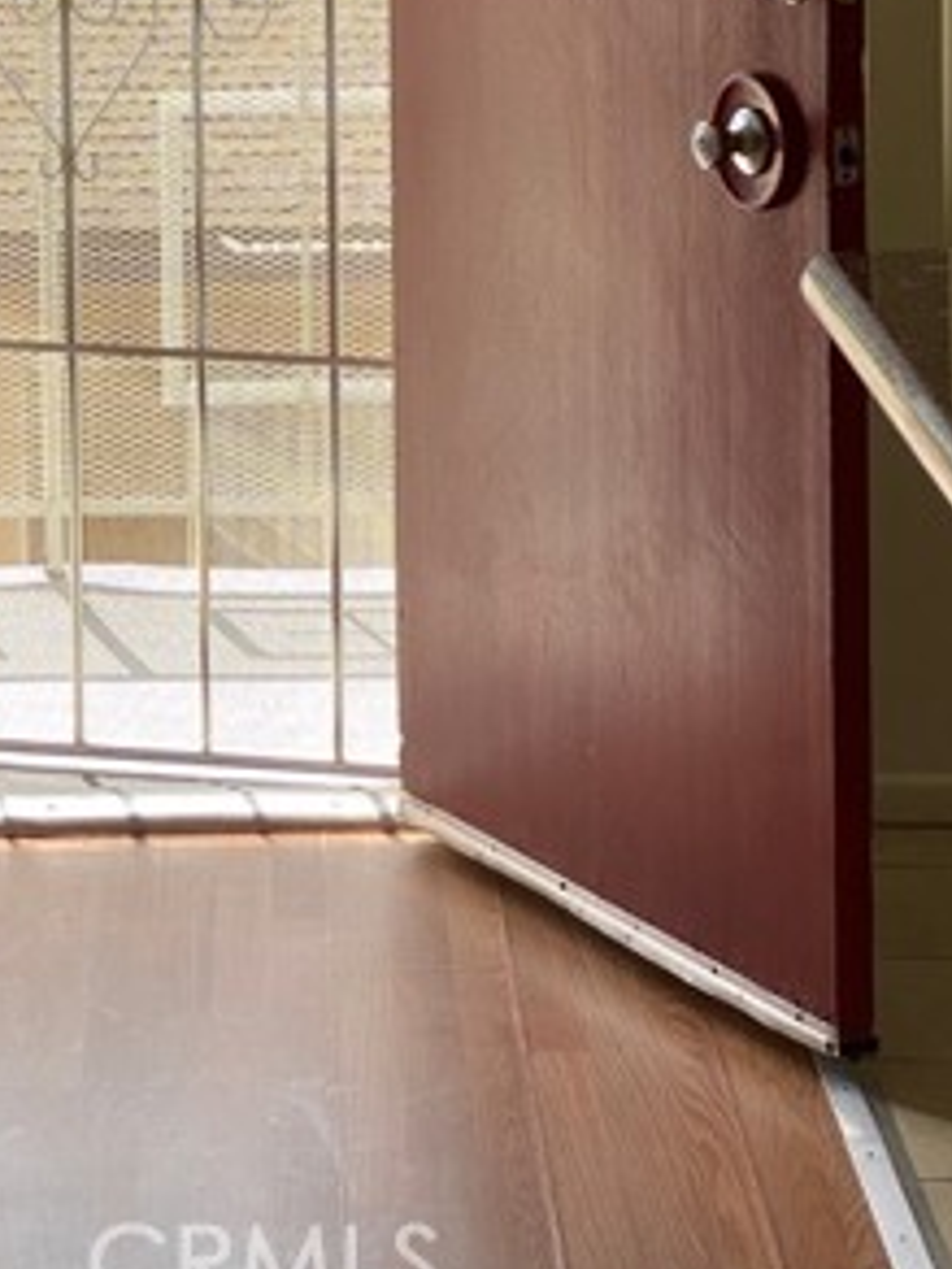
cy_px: -65
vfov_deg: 16.8
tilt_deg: -4.9
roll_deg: +0.4
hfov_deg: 13.0
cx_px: 291
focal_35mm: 114
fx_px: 4180
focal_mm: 6
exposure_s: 1/122
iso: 32
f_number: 2
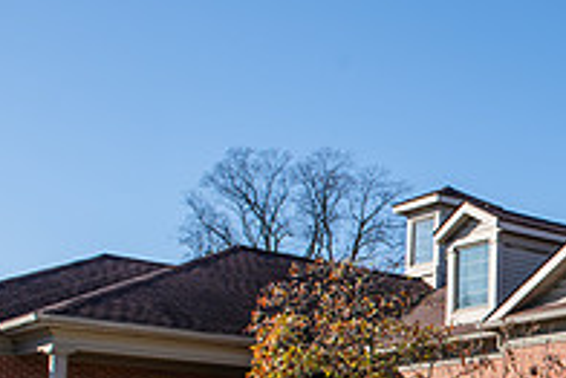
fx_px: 1117
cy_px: 382
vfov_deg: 18.7
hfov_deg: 25.0
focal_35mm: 71
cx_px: 713
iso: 160
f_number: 6.3
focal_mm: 24
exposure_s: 1/400
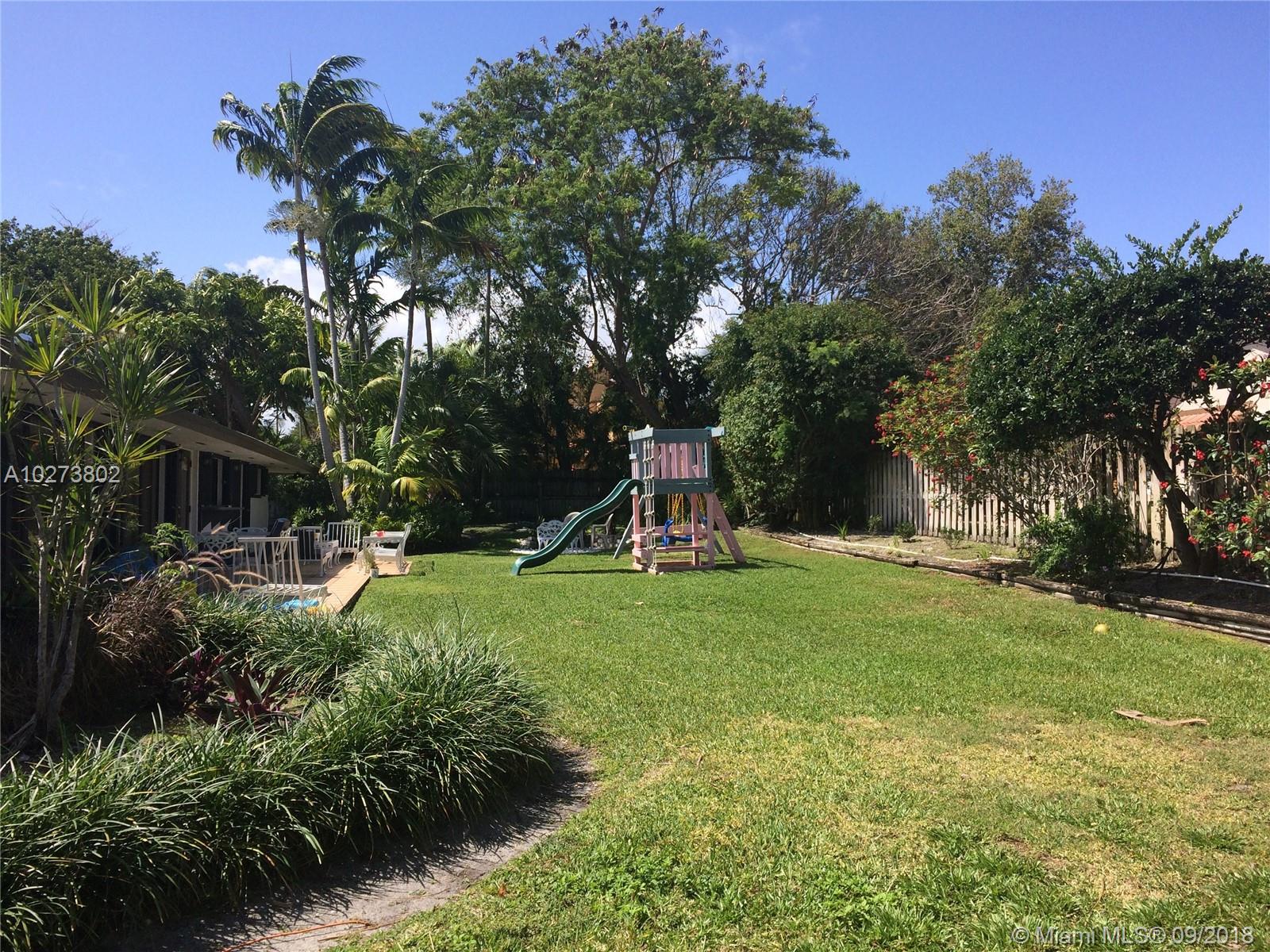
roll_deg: +0.6
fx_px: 1064
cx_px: 635
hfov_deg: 61.7
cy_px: 476
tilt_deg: -0.3
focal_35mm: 29
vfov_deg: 48.2
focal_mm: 4.15
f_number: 2.2
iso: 32
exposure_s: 1/1642
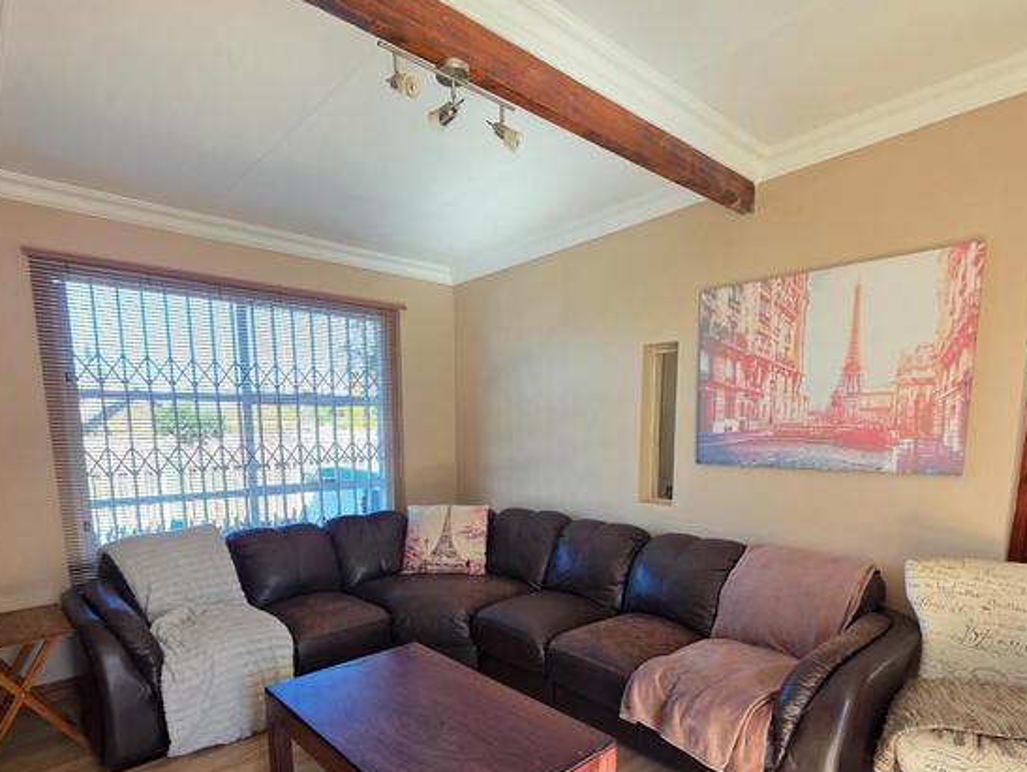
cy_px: 515
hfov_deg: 84.6
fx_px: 564
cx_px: 528
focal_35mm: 19
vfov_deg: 66.9
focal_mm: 2.2
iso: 100
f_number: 1.9
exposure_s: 1/100
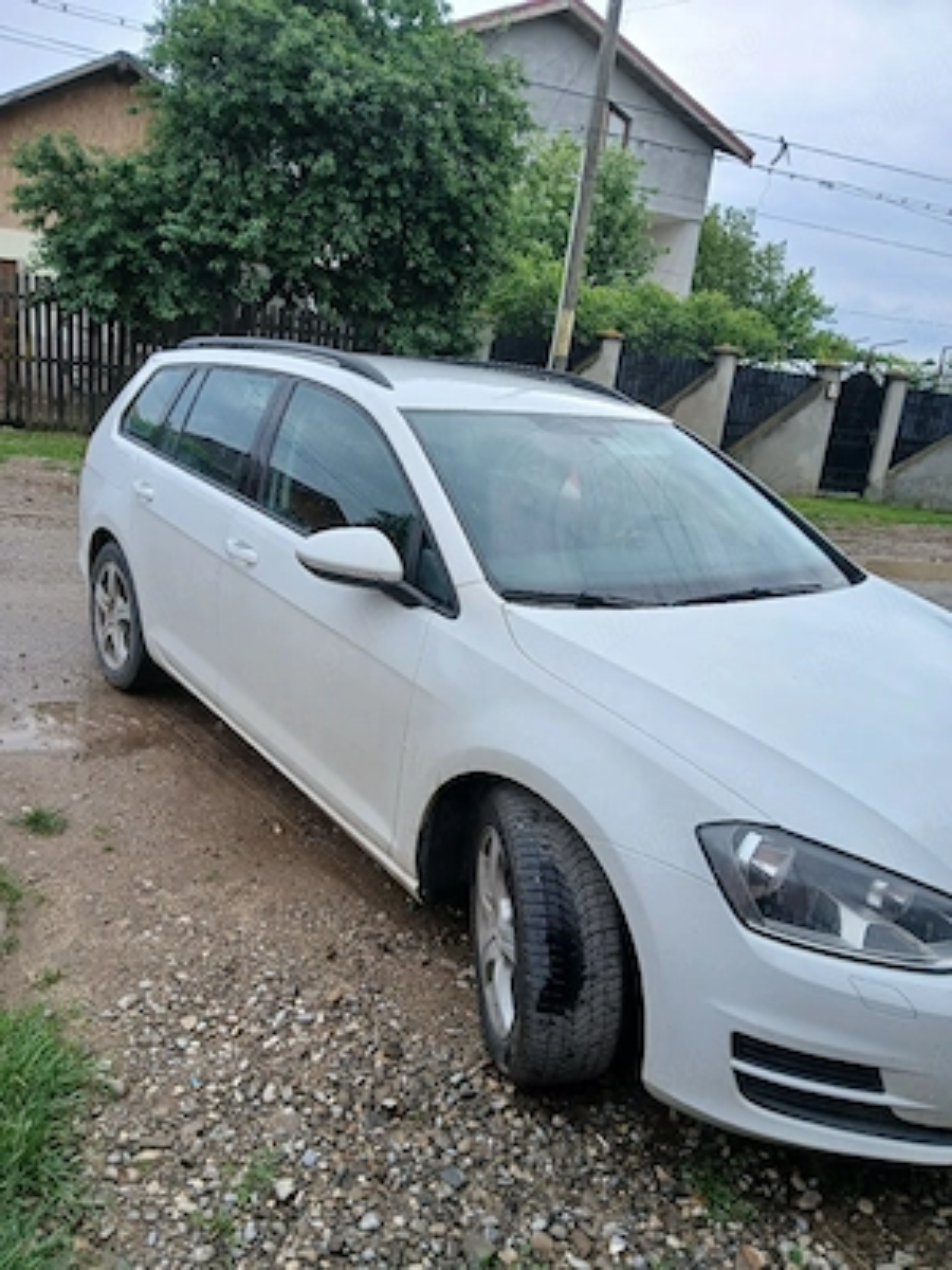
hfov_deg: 53.1
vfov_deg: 67.3
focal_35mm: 26
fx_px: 953
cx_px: 476
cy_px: 635
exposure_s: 1/101
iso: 20
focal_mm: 3.98
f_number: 1.8
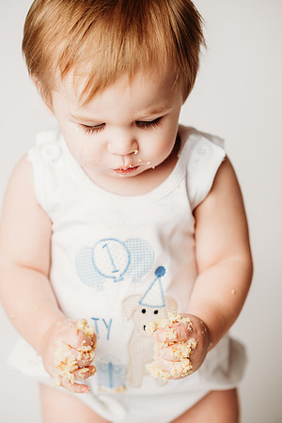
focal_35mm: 85
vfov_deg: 23.9
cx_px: 141
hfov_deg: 16.1
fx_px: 999
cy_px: 212
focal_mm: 85
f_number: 3.2
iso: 80
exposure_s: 1/160
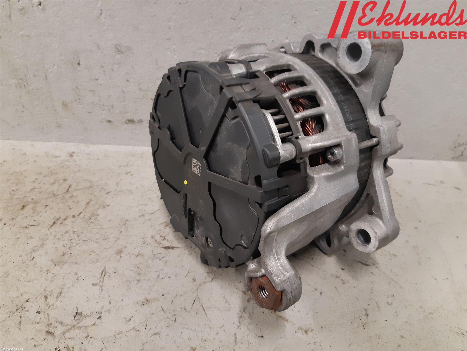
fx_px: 351
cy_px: 176
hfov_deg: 67.3
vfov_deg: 53.1
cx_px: 234
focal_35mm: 26
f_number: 1.7
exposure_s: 1/50
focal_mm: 3.93
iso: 250
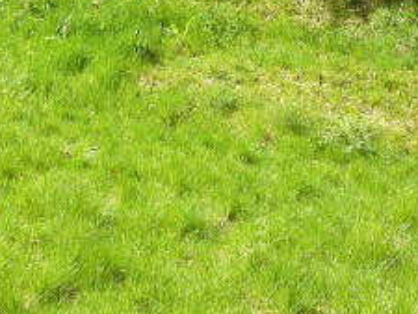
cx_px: 107
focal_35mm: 70
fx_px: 846
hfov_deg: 27.4
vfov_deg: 20.1
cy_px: -34
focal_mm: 4.4
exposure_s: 1/250
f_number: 4
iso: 100
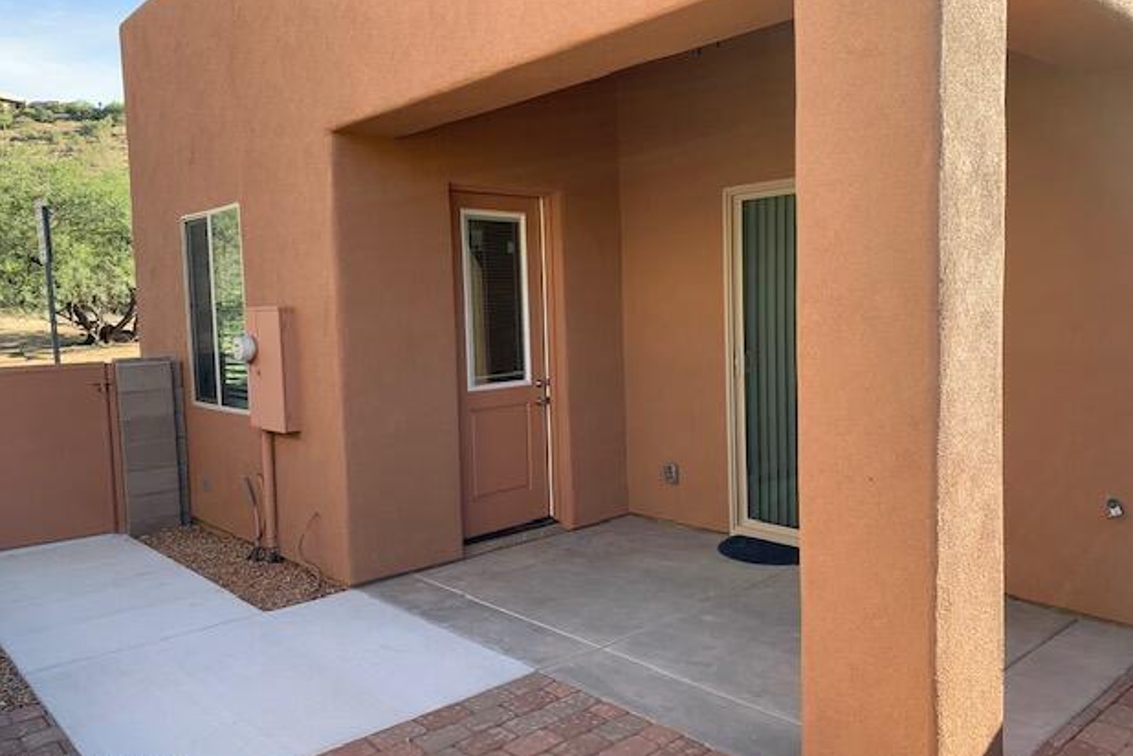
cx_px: 585
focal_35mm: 28
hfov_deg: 65.5
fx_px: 881
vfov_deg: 46.4
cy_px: 372
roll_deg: +0.9
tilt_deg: -5.4
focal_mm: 4.25
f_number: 1.8
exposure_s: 1/268
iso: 25
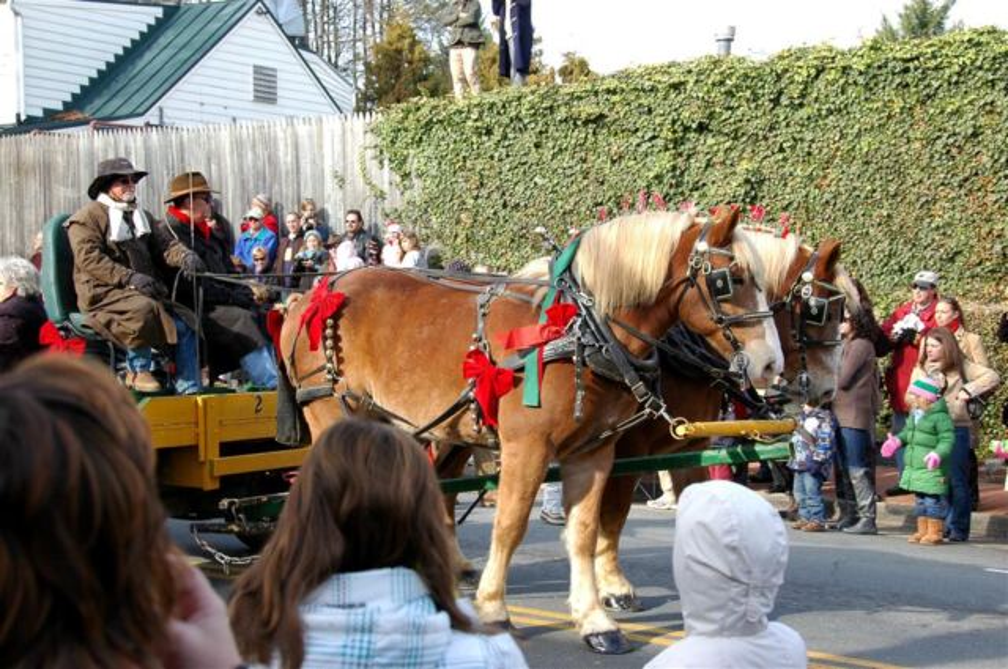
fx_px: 1678
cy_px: 334
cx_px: 504
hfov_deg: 33.4
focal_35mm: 60
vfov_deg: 22.6
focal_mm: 40
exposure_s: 1/125
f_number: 9
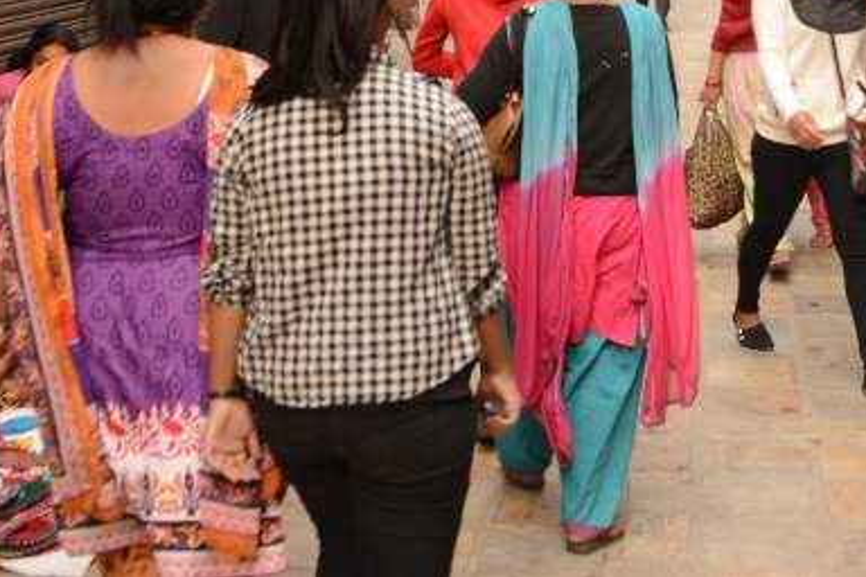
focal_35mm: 73
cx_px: 713
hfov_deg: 27.1
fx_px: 1756
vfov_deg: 17.5
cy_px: -172
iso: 400
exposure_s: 1/125
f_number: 3.5
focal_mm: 28
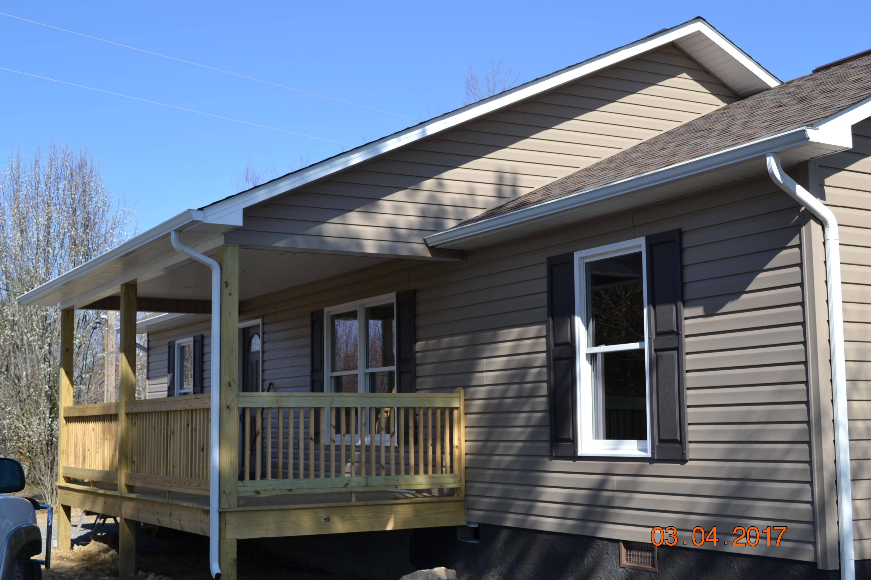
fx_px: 1161
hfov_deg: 41.1
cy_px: 290
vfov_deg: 28.1
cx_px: 436
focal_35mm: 48
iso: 100
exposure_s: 1/250
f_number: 8
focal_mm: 32
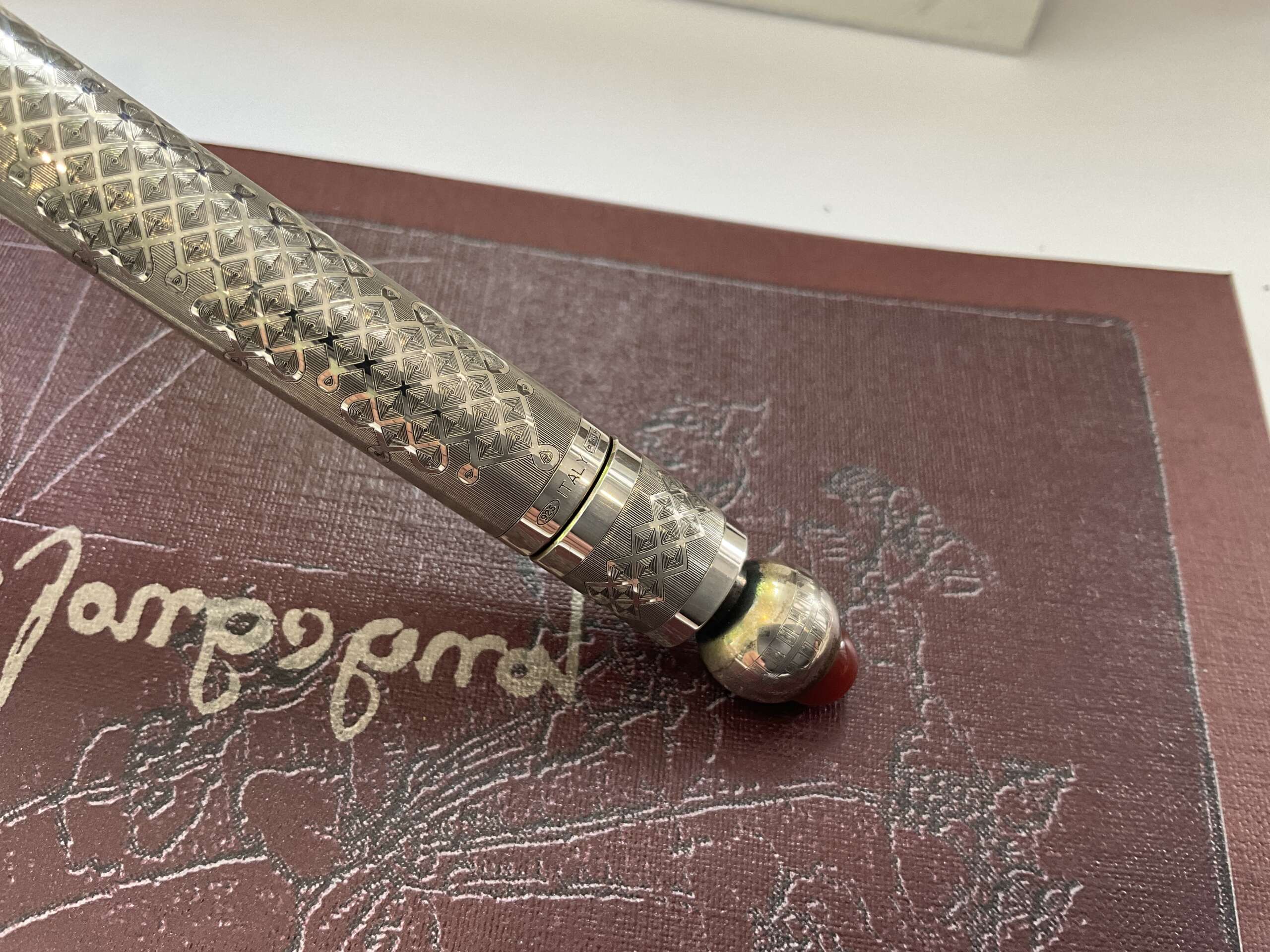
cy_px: 476
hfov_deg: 61.7
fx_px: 1064
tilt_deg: -59.0
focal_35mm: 29
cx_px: 635
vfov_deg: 48.2
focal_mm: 3
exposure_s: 1/50
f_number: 1.8
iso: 50
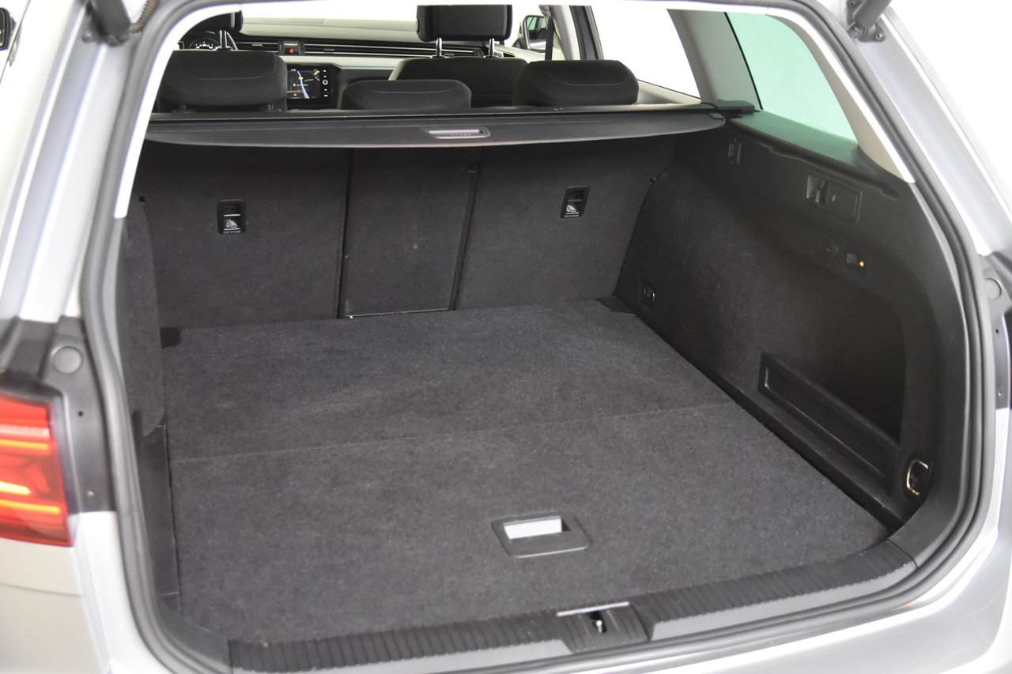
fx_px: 1180
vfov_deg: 31.9
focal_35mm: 42
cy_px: 337
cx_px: 506
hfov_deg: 46.4
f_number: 3.2
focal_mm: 28
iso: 2800
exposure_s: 1/50
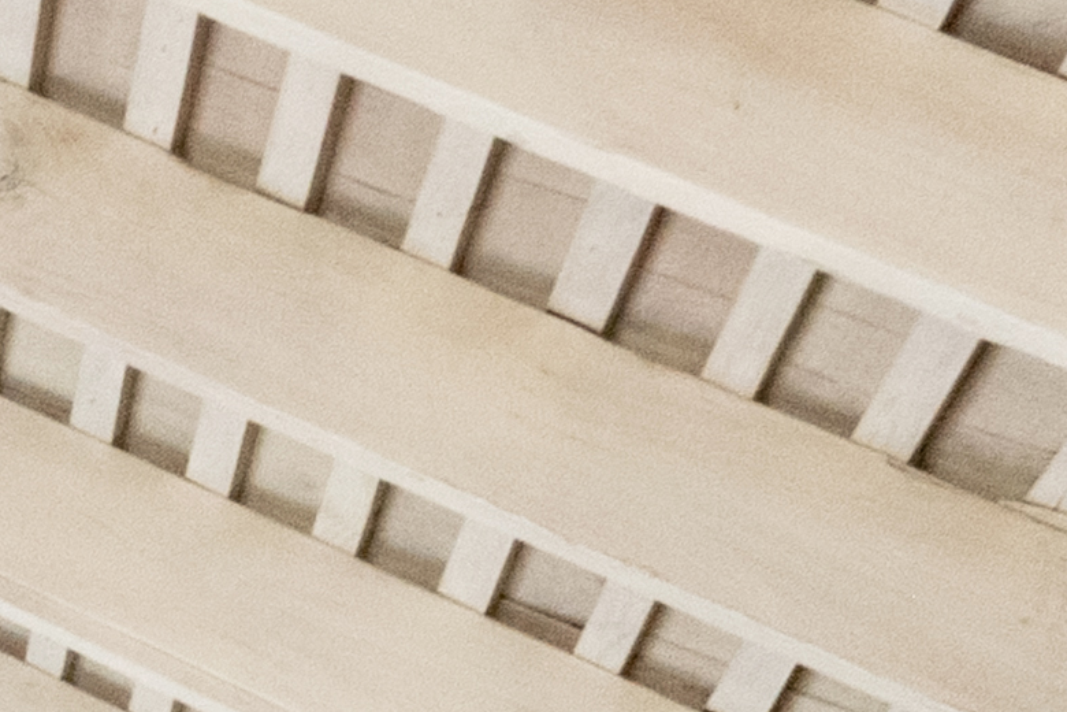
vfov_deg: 7.6
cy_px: 2641
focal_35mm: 139
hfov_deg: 9.0
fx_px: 4119
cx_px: -2801
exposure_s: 1/80
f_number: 22
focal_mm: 18
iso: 1000
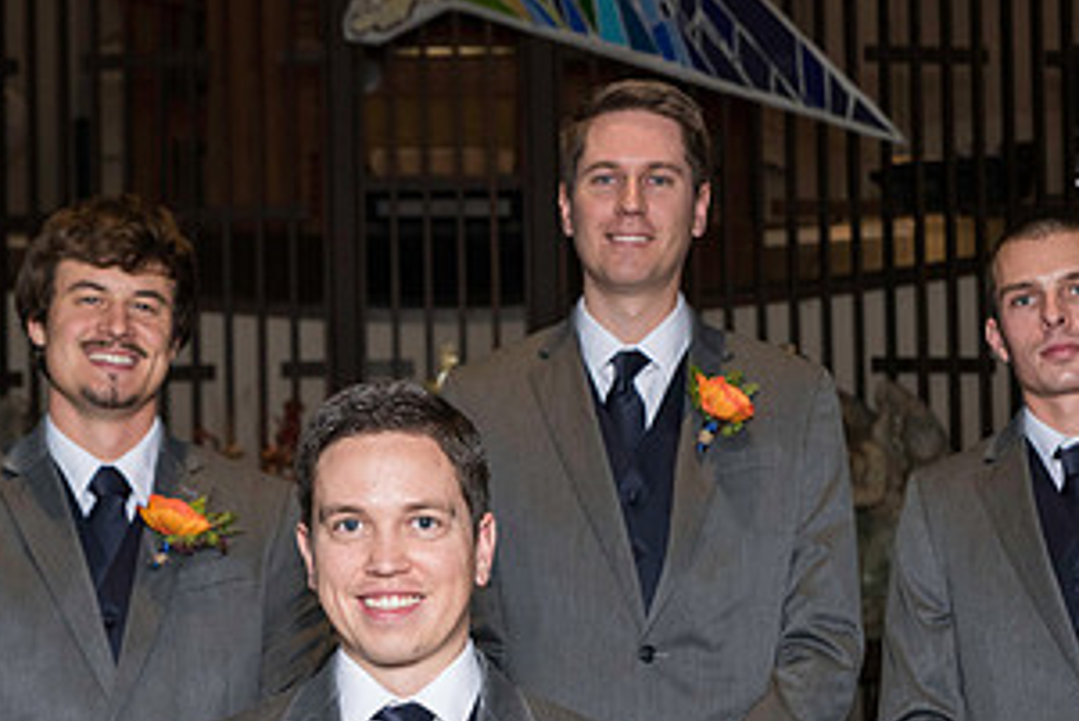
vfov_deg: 12.7
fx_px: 3238
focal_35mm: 108
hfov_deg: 18.9
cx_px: 498
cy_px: 543
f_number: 6.3
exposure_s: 1/160
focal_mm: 56
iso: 1250
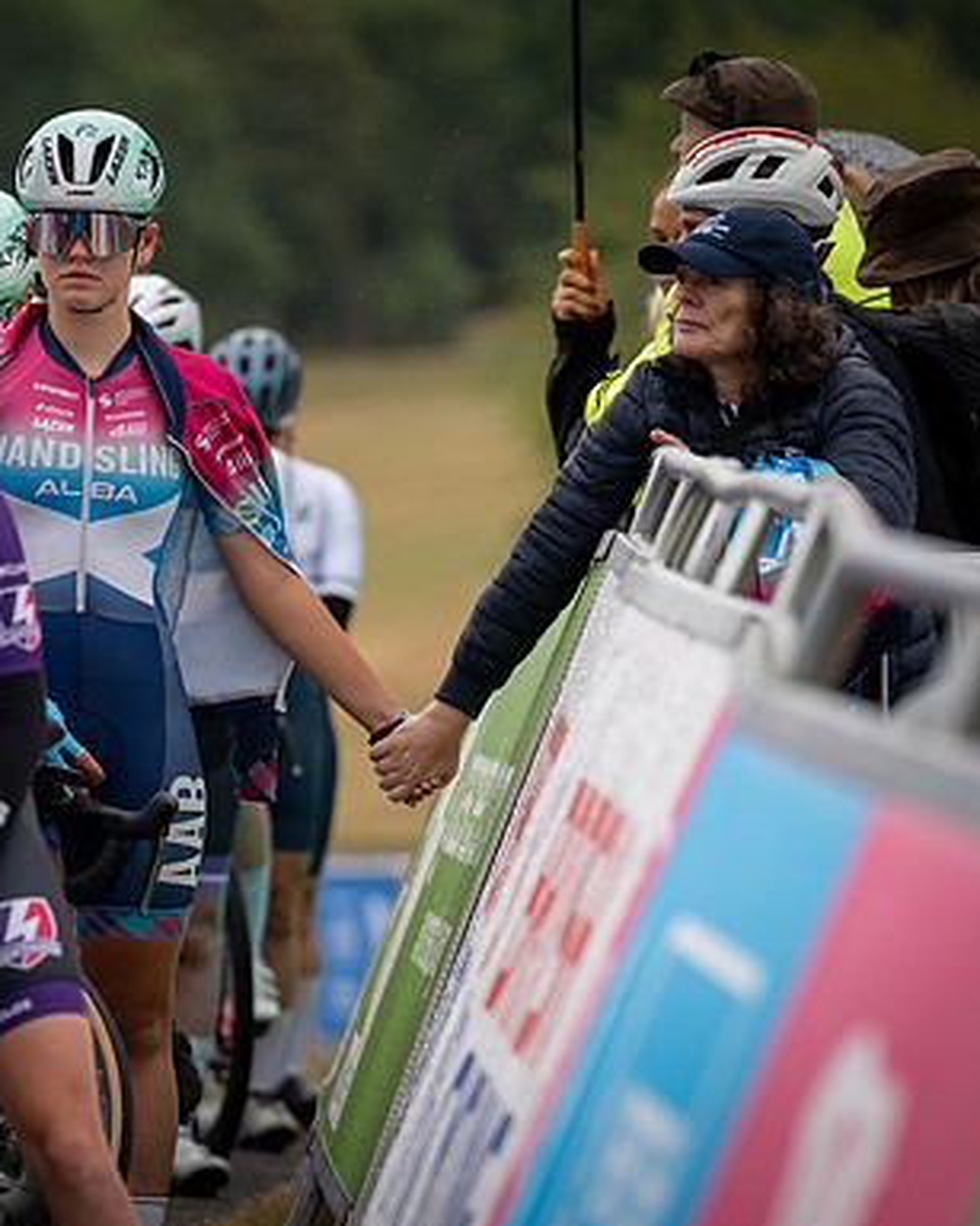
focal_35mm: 438
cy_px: 996
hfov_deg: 3.5
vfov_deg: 4.4
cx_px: 181
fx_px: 15886
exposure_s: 1/1000
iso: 400
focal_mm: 191
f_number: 3.5
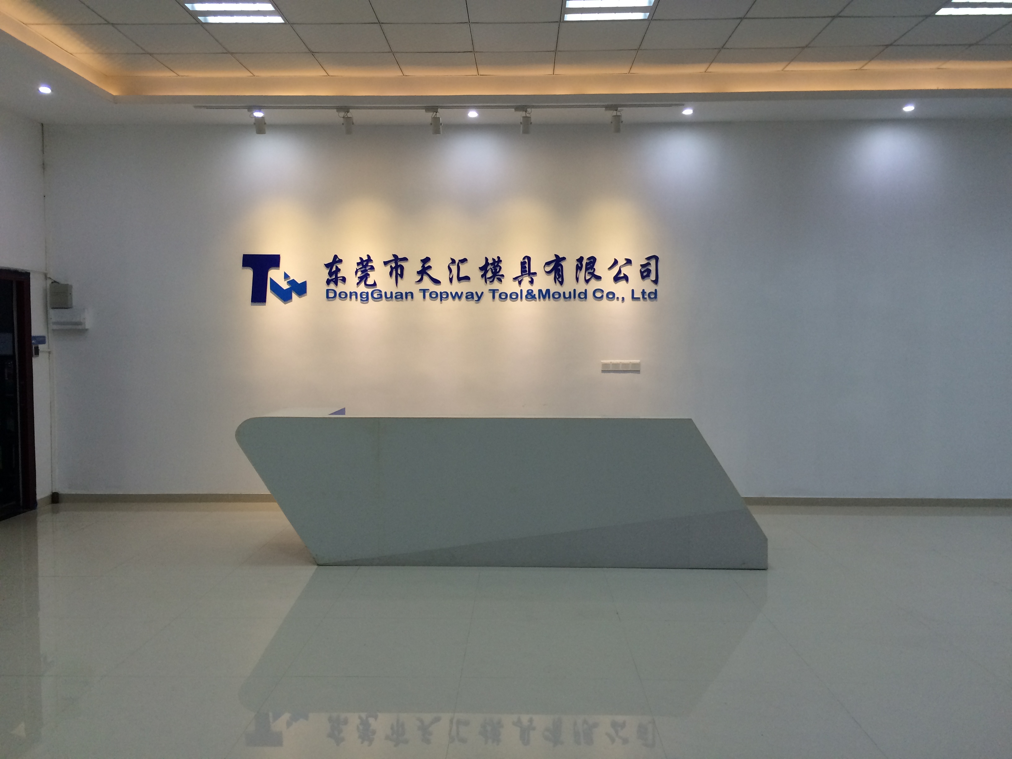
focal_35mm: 29
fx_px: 848
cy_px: 380
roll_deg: +0.2
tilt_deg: -0.5
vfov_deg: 48.2
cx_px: 506
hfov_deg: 61.7
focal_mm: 4.15
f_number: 2.2
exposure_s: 1/33
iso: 50
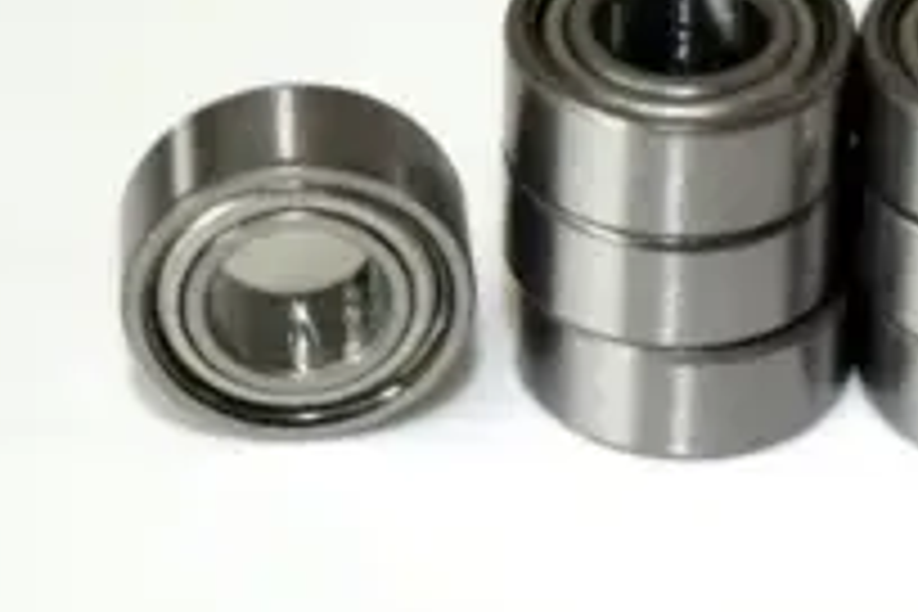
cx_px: 846
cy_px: 205
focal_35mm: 242
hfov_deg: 8.5
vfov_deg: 5.7
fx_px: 6182
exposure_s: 1/80
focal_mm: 55
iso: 100
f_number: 6.3
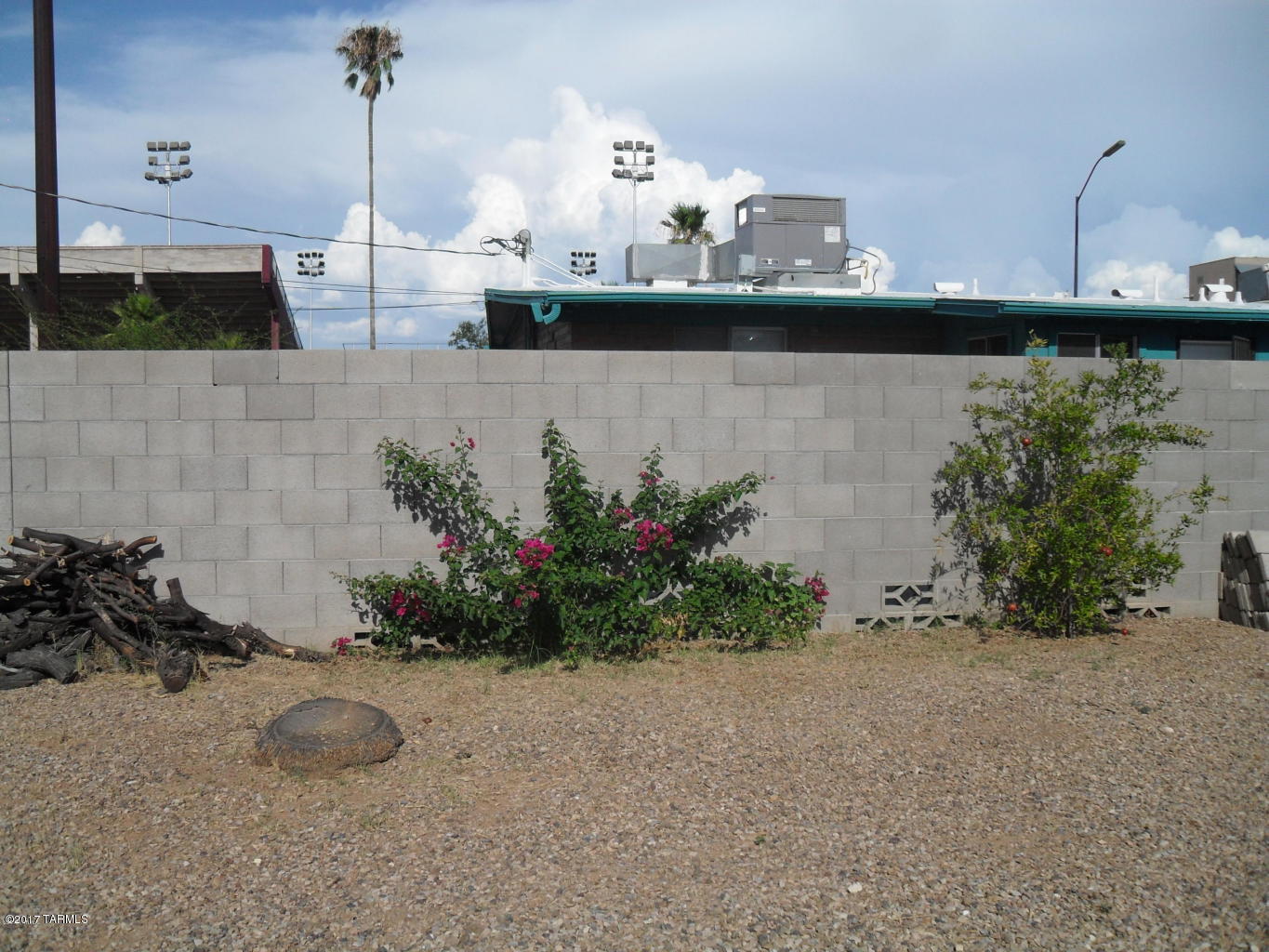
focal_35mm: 35
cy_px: 476
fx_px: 1283
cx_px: 634
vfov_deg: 40.7
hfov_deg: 52.6
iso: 100
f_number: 8.9
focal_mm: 6.2
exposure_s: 1/250
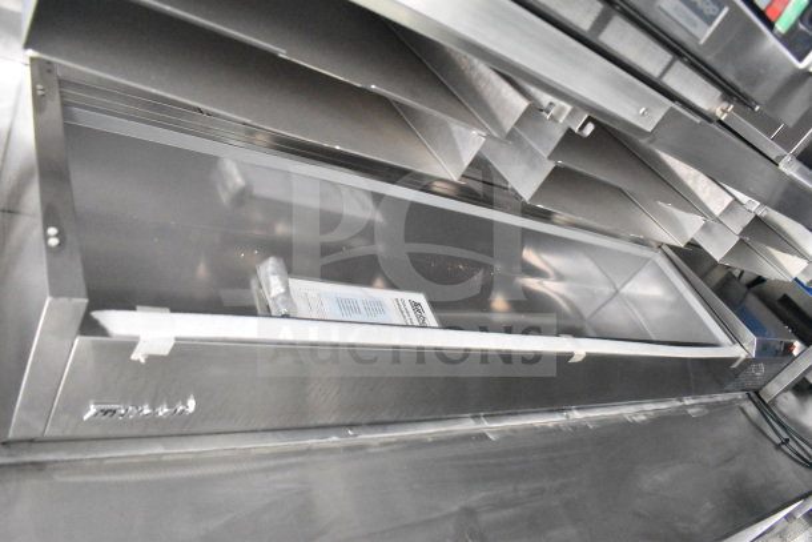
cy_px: 271
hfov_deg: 67.4
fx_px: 609
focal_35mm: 27
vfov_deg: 48.0
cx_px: 406
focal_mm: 18
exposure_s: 1/30
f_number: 3.5
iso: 14400
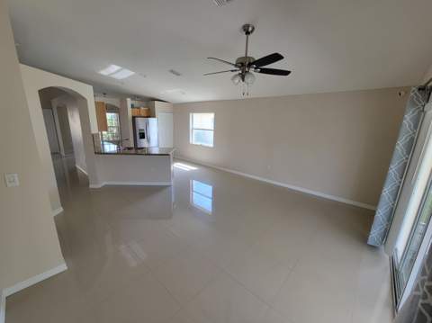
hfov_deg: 106.2
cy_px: 162
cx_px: 216
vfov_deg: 89.8
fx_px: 162
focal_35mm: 13
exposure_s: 1/120
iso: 80
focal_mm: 2.2
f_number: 2.2
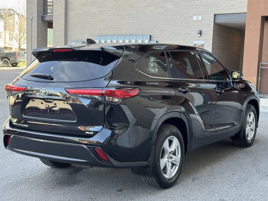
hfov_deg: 36.8
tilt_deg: +1.5
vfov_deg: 28.0
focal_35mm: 52
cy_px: 105
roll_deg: -1.8
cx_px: 126
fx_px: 403
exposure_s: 1/185
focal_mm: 6.76
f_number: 1.78
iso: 64
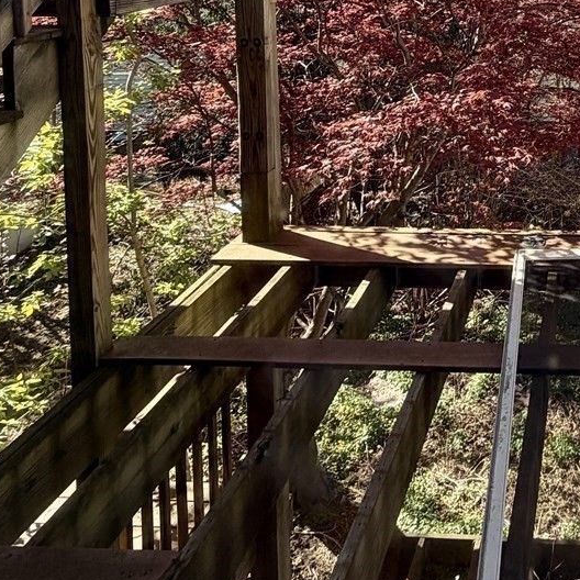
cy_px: -40
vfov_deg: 38.9
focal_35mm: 36
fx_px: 682
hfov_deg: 40.2
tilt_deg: -3.0
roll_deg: +0.0
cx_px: 583
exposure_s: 1/502
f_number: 2.2
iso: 50
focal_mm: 2.22
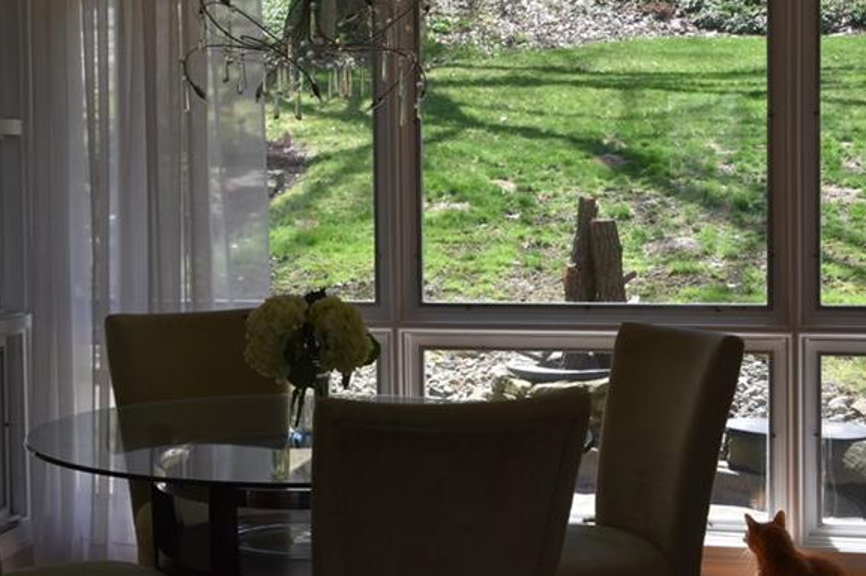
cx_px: 293
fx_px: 1728
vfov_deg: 18.9
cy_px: 219
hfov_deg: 28.0
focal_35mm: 72
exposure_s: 1/500
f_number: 8
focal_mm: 27
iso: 640
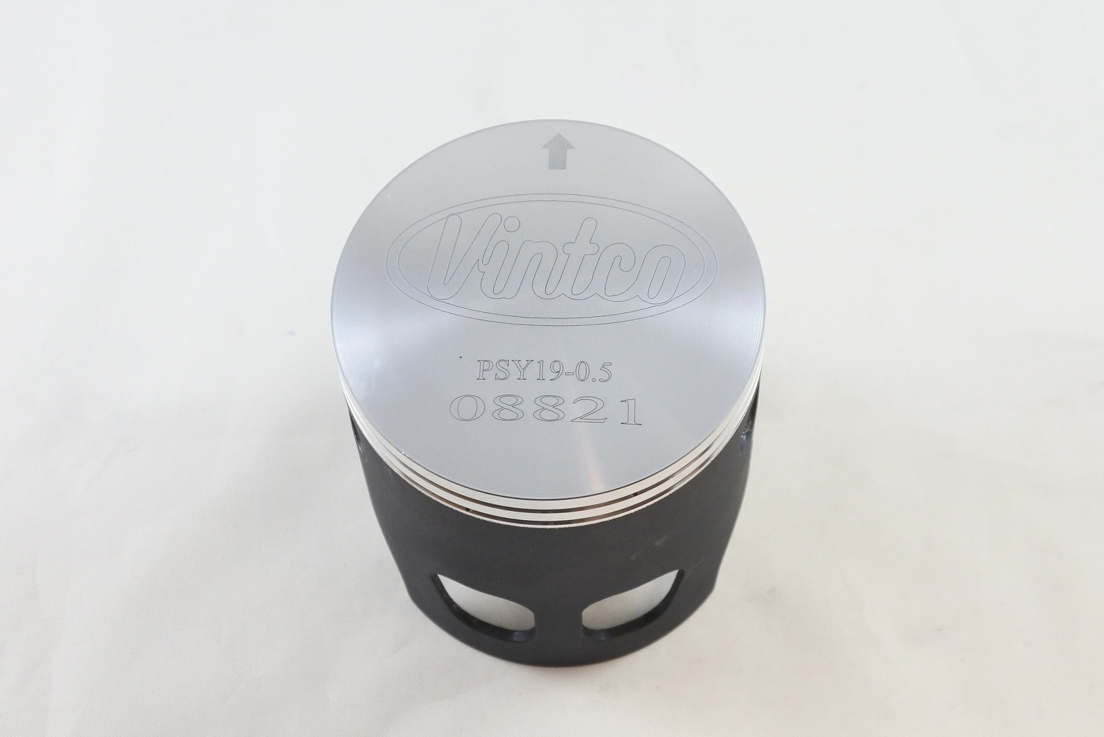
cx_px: 552
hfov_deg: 45.4
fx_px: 1319
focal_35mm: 43
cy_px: 368
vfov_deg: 31.2
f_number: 4.5
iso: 640
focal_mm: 16.1
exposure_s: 1/125
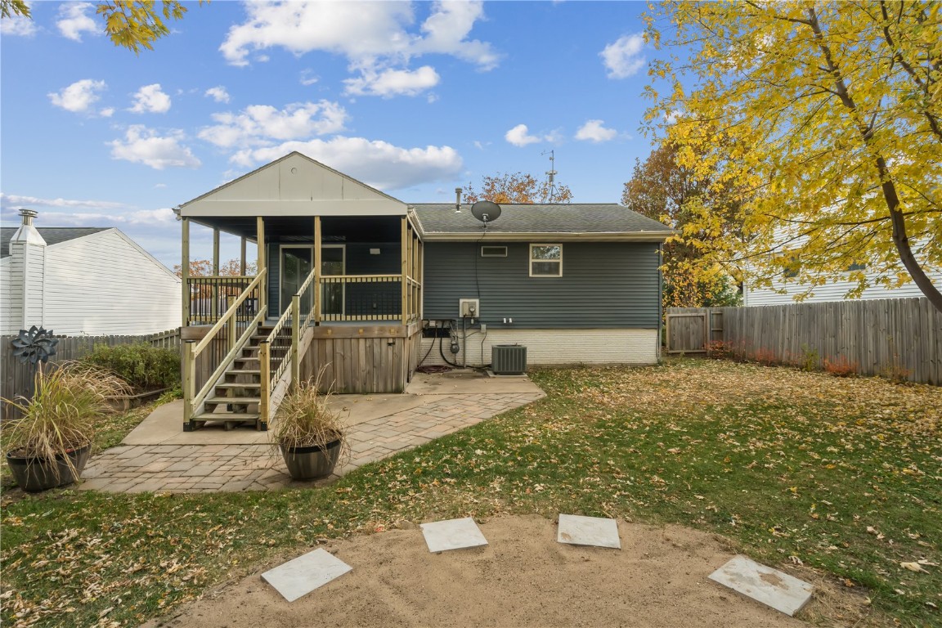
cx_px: 471
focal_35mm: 16
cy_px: 314
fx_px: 419
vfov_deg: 73.7
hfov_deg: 96.7
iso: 400
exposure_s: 1/50
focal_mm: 16
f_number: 10
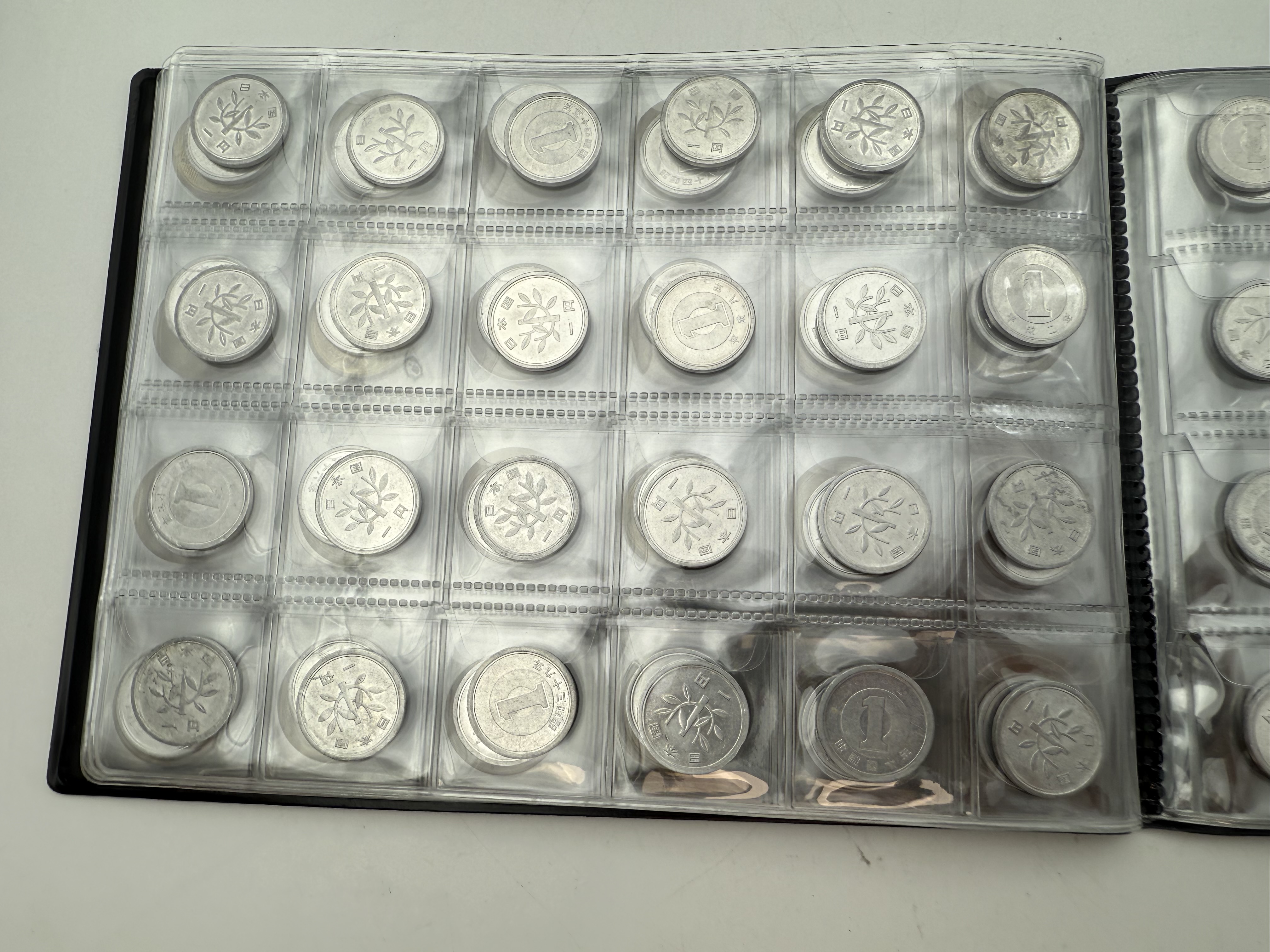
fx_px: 881
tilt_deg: -81.1
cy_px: 476
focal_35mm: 24
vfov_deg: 56.8
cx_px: 635
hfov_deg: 71.6
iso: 40
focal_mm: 2.22
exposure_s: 1/381
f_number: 2.2
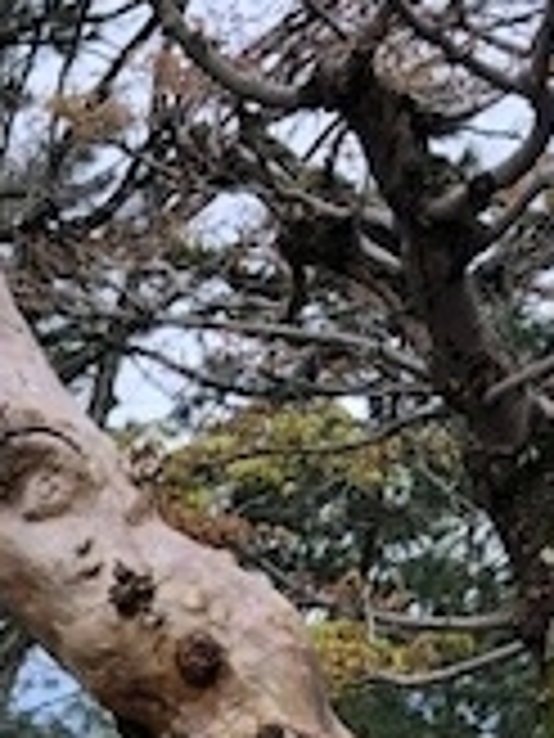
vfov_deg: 15.9
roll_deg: +1.7
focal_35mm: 109
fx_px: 2326
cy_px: 1233
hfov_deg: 12.8
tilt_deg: -10.8
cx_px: -297
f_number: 1.8
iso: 20
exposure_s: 1/126
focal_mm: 3.99
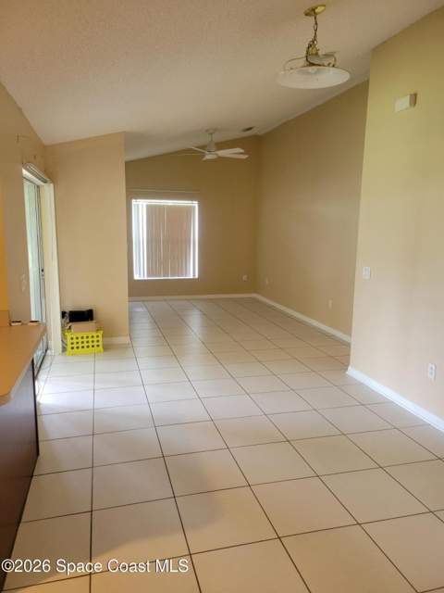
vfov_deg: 67.3
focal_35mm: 26
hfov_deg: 53.1
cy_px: 296
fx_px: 445
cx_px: 222
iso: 250
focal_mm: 5.4
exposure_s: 1/40
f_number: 1.8
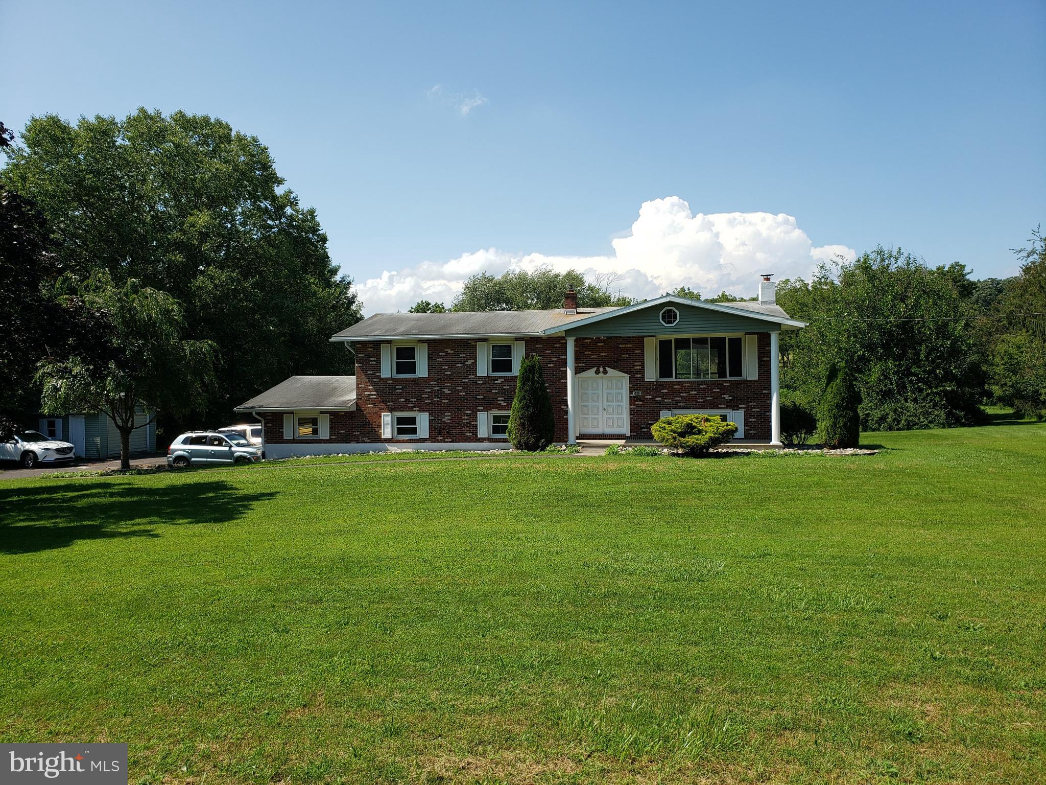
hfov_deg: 67.3
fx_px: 786
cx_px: 523
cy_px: 392
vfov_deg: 53.1
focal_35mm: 26
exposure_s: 1/1301
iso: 50
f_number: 2.4
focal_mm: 4.3
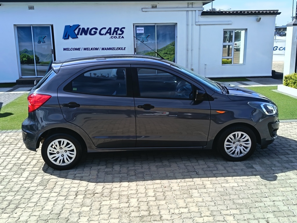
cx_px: 148
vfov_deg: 38.7
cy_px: 112
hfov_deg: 50.1
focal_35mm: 37
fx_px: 317
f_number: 1.75
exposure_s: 1/565
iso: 100
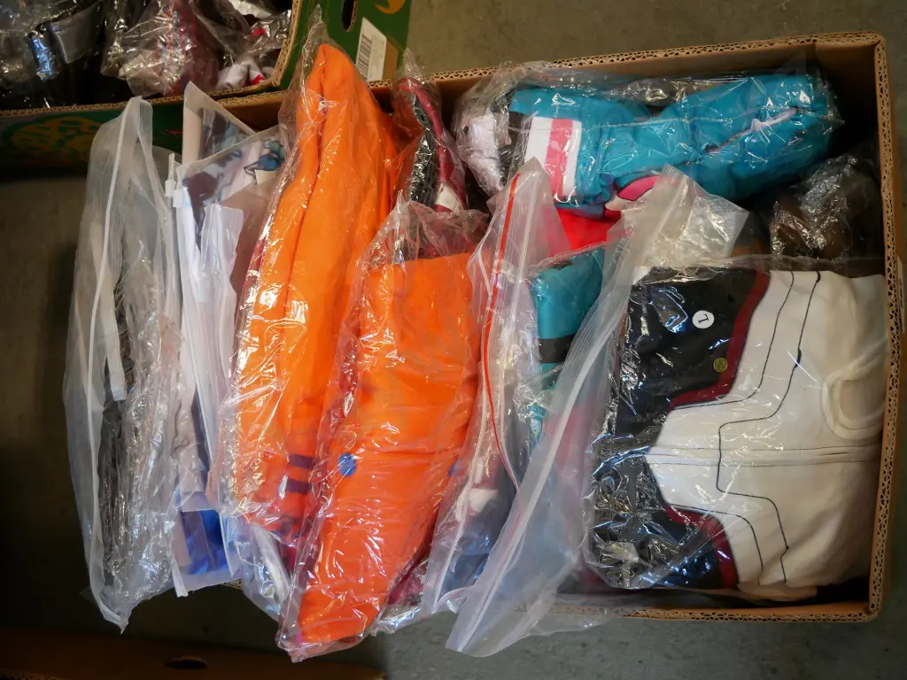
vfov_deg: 32.9
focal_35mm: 44
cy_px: 340
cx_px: 454
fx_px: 1153
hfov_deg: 42.9
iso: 1250
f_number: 4.2
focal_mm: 22
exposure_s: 1/60
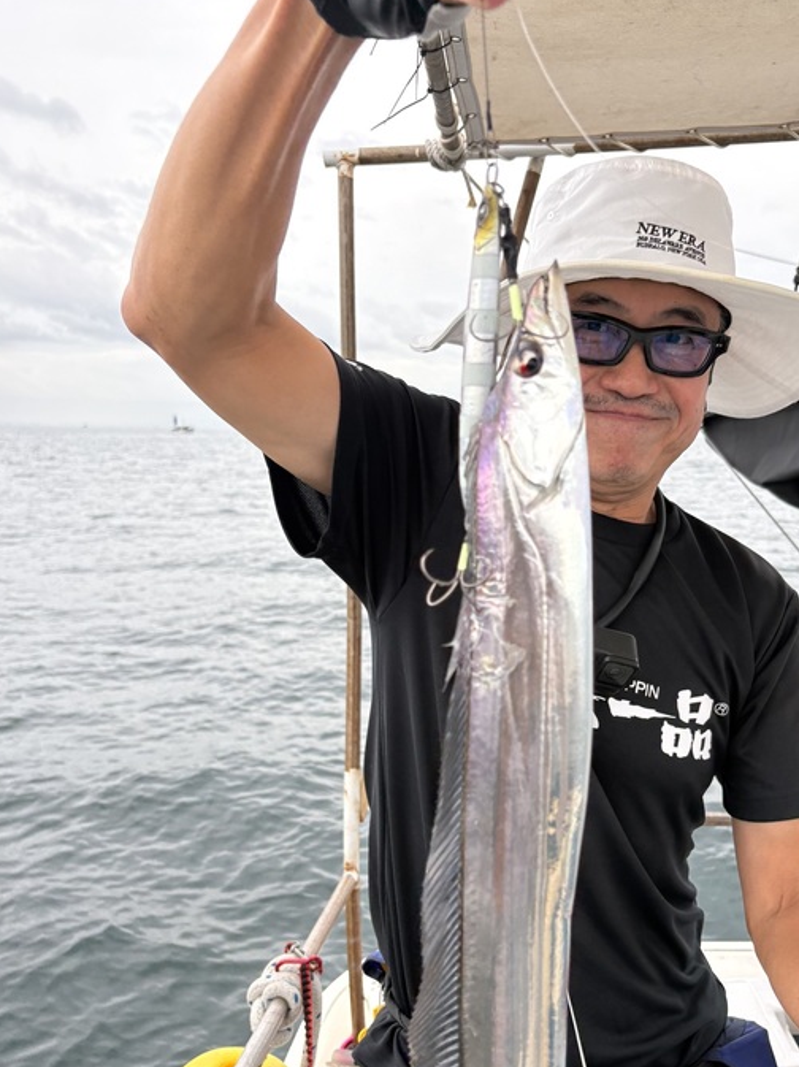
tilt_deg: -10.4
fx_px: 1017
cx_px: 496
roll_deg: -1.7
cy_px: 633
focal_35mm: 33
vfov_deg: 55.0
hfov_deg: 42.6
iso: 64
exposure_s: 1/284
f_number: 1.6
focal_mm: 5.96
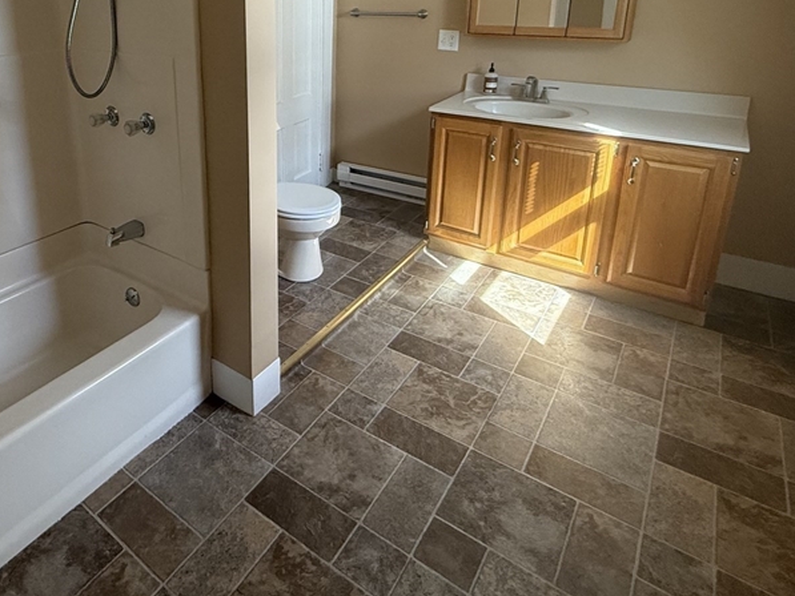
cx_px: 252
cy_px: 132
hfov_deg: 69.1
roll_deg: +1.6
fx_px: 551
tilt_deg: -15.6
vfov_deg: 53.6
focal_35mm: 24
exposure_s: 1/99
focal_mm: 2.22
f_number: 2.2
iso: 250
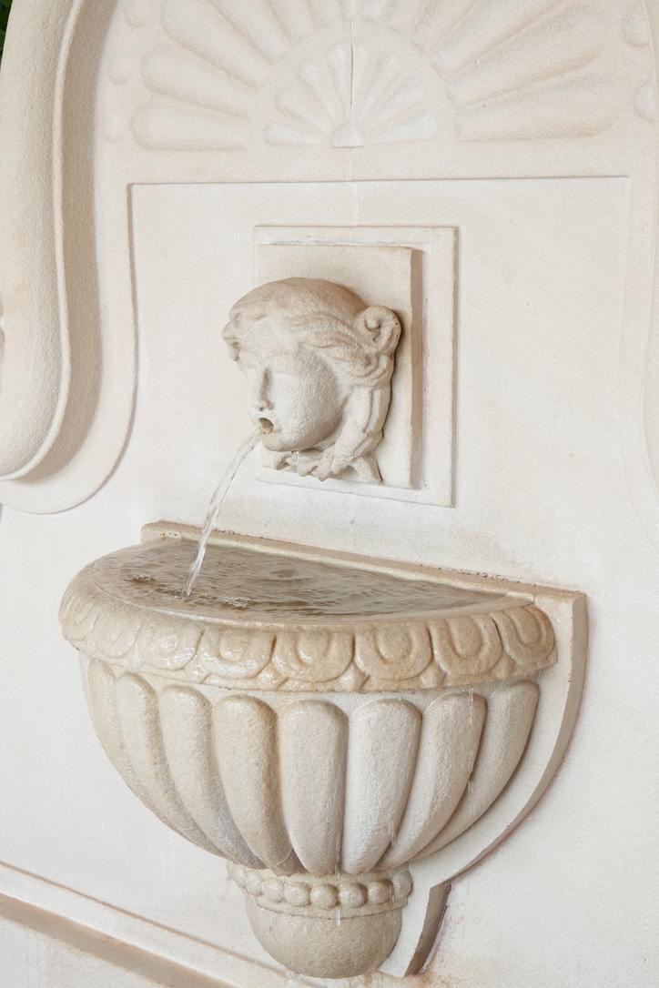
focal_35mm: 60
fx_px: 1647
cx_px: 330
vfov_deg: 33.4
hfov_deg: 22.6
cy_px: 494
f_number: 6.3
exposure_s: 1/125
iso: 800
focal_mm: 40
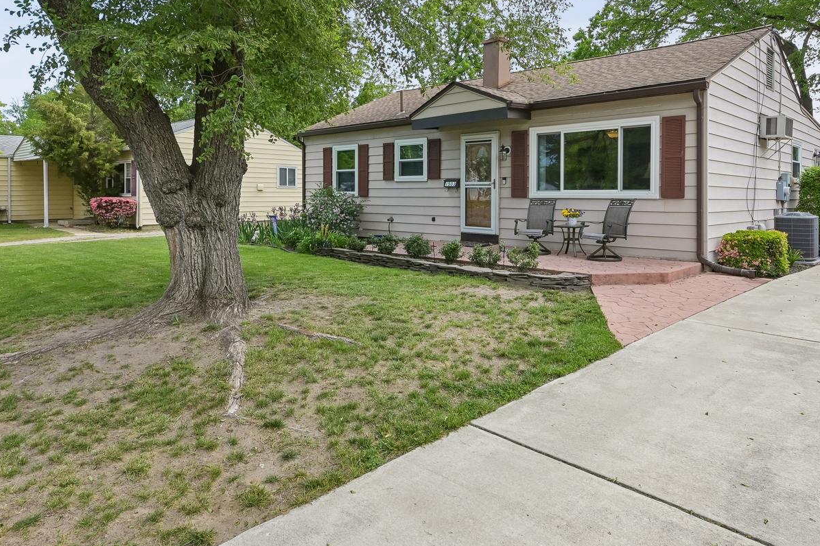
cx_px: 426
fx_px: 546
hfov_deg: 73.7
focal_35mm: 24
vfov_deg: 52.6
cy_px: 207
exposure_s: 1/320
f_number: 11
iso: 400
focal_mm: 14
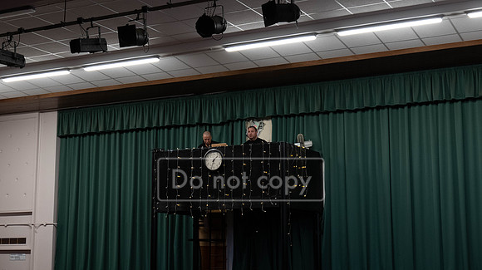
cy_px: 135
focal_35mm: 65
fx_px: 830
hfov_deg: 32.4
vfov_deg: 18.5
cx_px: 241
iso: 6400
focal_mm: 60
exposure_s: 1/125
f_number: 5.6
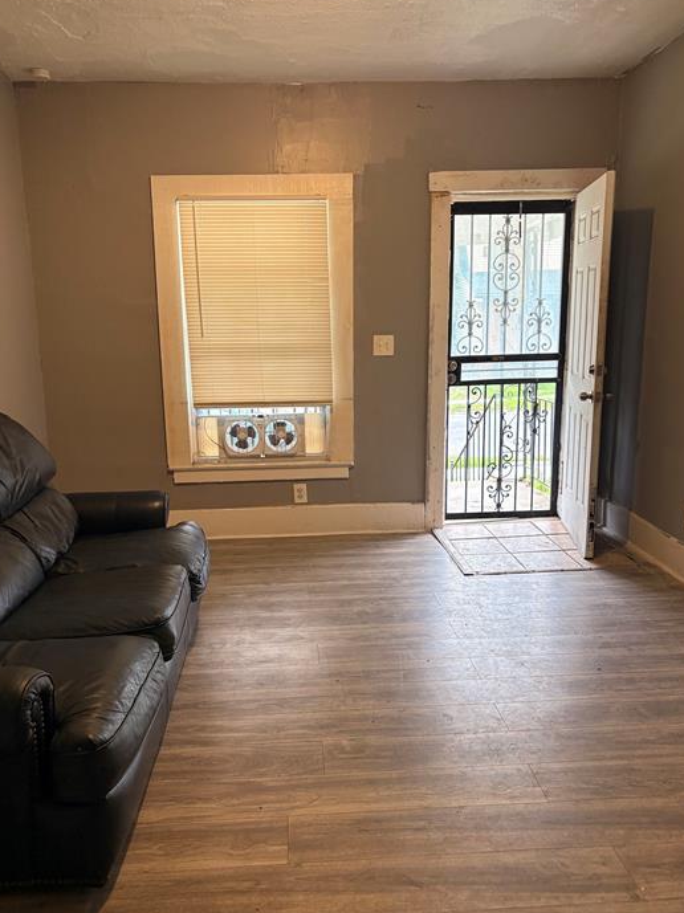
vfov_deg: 61.6
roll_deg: +0.9
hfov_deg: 48.2
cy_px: 489
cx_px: 339
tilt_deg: -11.0
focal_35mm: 29
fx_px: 765
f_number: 1.6
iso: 160
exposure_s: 1/60
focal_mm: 5.96
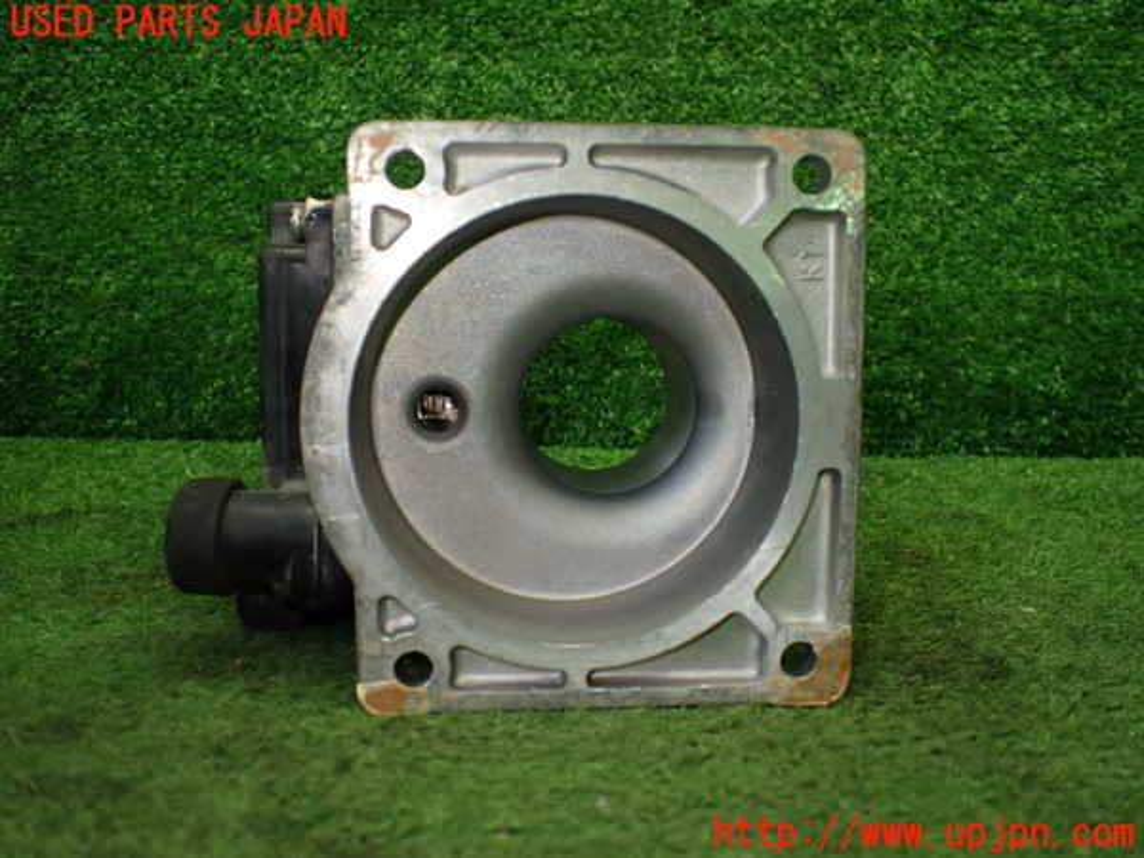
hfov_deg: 60.0
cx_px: 572
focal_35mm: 30
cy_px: 429
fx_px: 991
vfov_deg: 46.8
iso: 320
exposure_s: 1/125
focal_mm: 5.4
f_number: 2.3
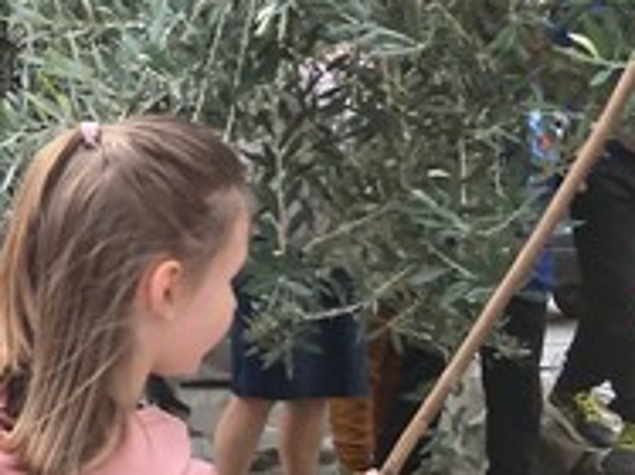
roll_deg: -1.7
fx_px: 1760
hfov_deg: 18.6
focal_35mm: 96
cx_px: -244
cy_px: 126
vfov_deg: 15.3
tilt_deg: -5.0
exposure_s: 1/369
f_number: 1.8
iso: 20
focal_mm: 3.99
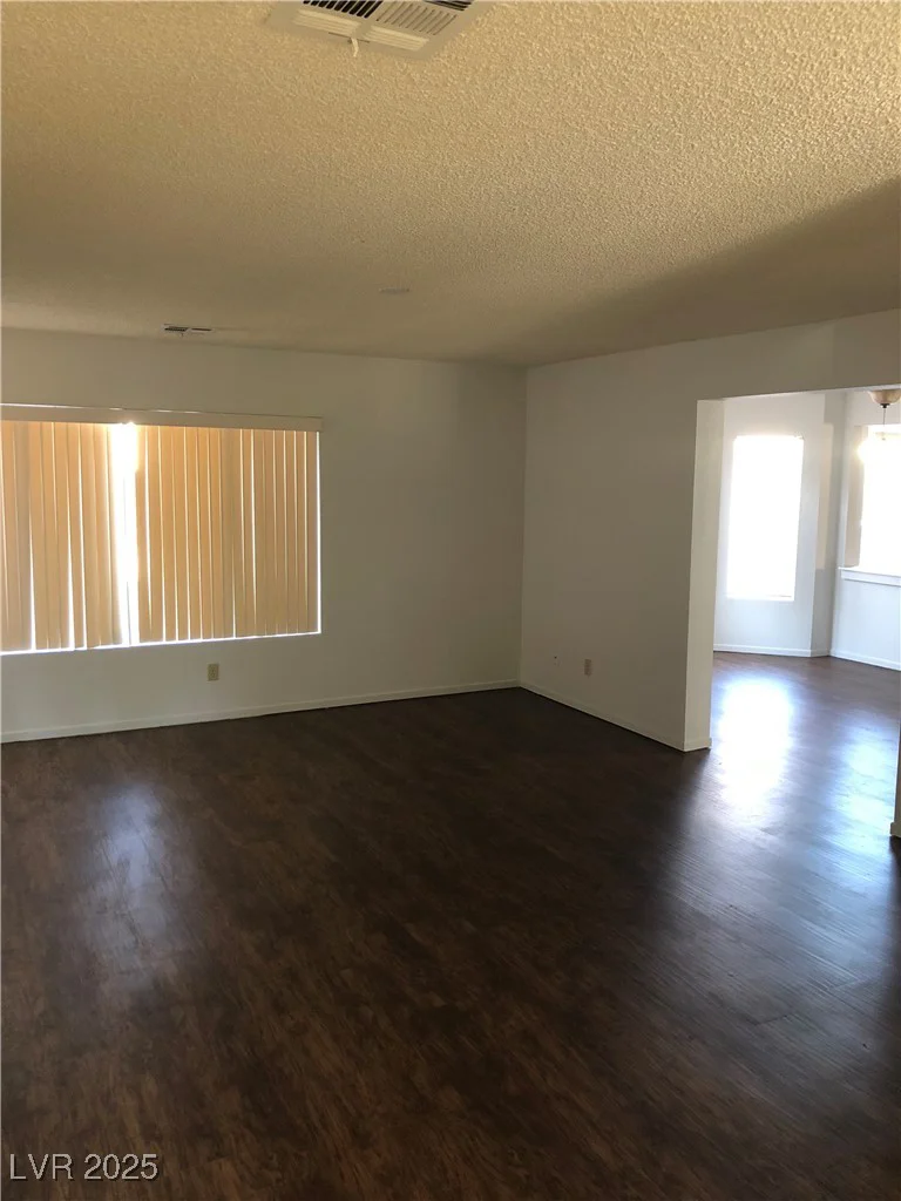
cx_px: 450
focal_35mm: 28
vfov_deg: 63.4
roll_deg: -0.8
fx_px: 972
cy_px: 600
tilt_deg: -8.7
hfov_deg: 49.7
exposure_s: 1/15
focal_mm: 3.99
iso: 80
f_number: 1.8
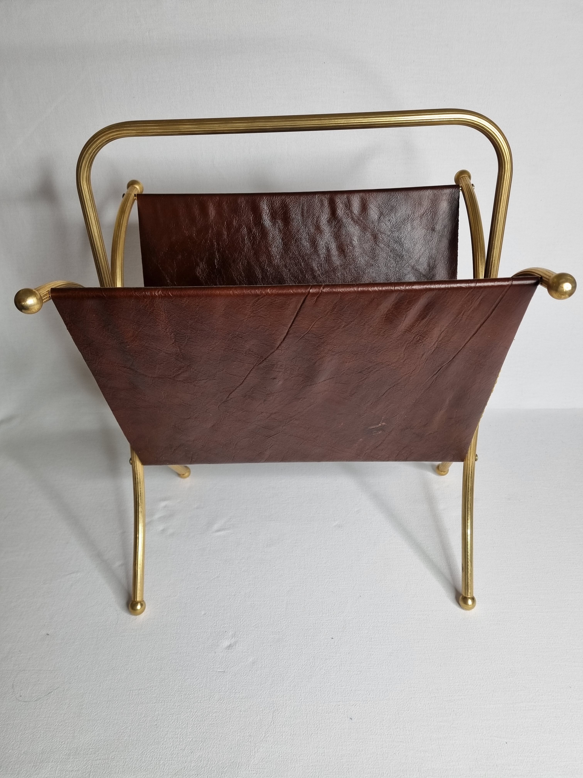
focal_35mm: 26
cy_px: 389
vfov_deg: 67.3
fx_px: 584
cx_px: 292
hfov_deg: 53.1
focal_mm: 5.4
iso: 80
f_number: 1.8
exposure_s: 1/100
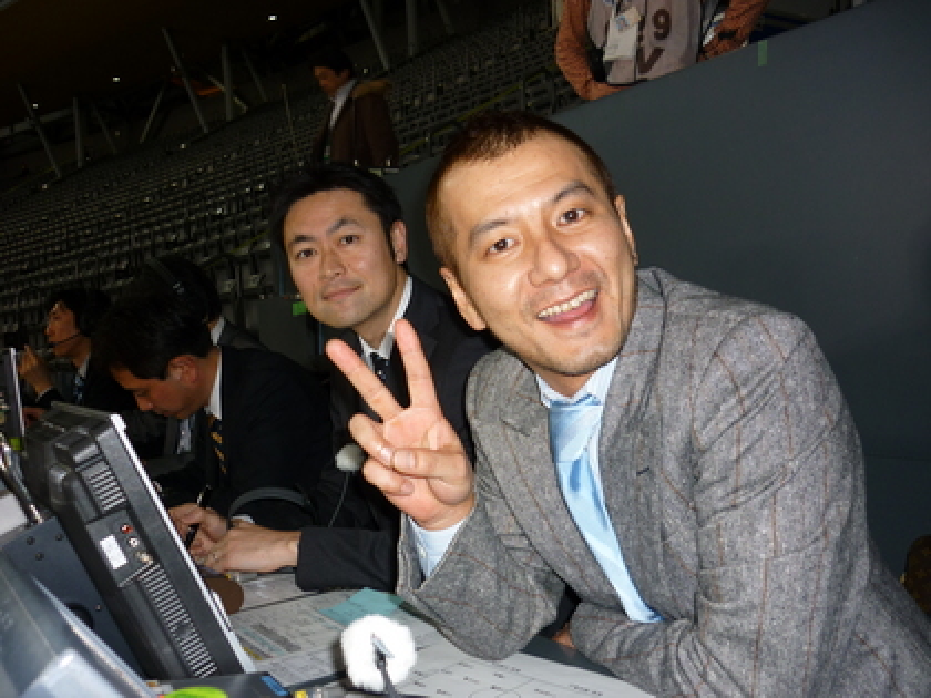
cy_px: 349
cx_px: 466
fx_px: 888
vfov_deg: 42.9
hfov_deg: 55.4
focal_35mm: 33
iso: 100
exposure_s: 1/30
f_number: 2.8
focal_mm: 5.5
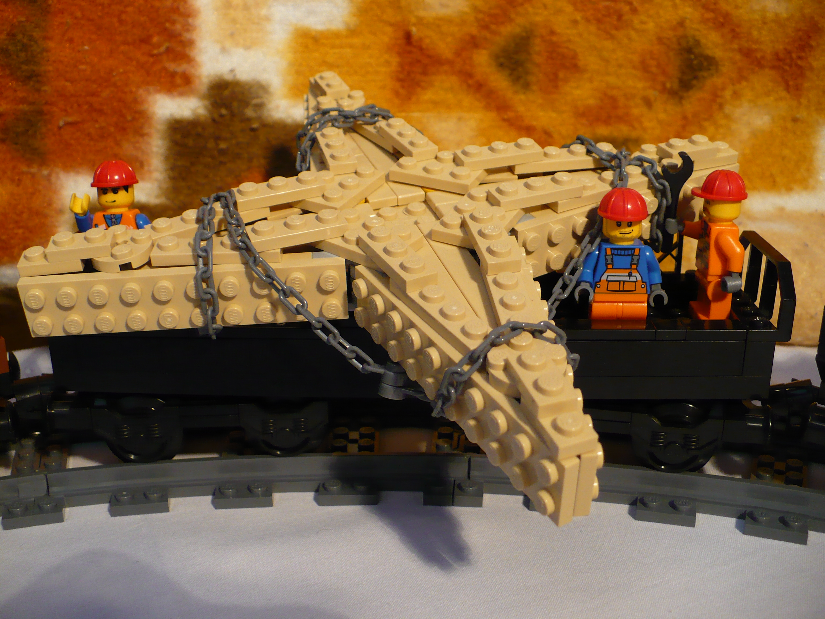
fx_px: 882
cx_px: 412
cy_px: 310
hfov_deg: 50.1
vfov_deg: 38.7
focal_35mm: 37
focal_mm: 6.1
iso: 200
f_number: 2.8
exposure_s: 1/25
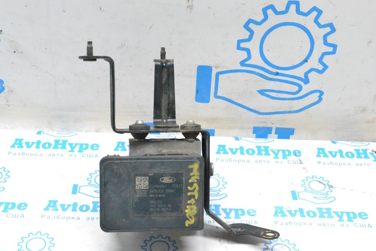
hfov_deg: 35.0
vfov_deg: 23.8
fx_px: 595
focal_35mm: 57
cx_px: 188
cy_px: 126
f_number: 9
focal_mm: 38
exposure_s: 1/160
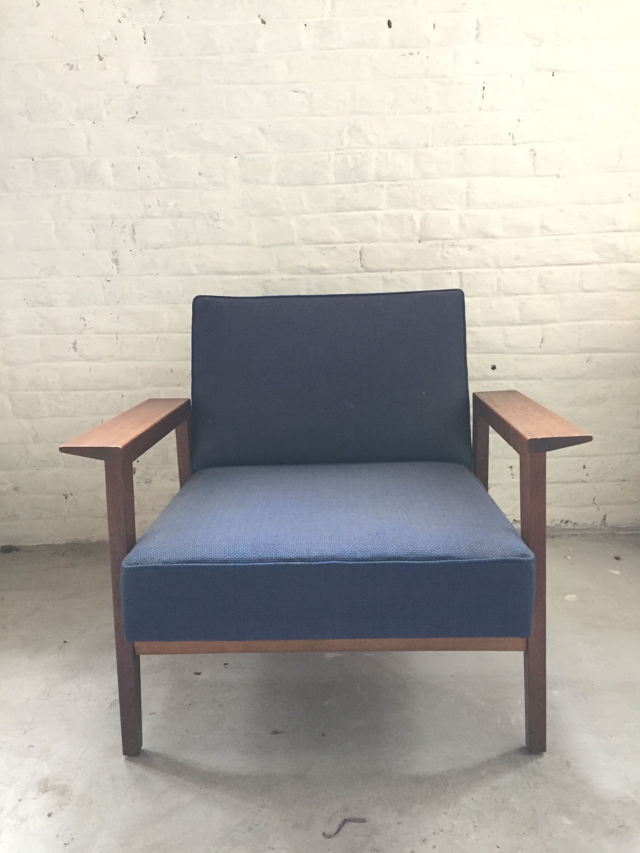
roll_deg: +2.0
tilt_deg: -14.4
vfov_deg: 61.7
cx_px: 320
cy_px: 426
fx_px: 715
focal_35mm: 29
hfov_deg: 48.2
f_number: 2.2
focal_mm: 4.15
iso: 250
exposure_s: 1/25
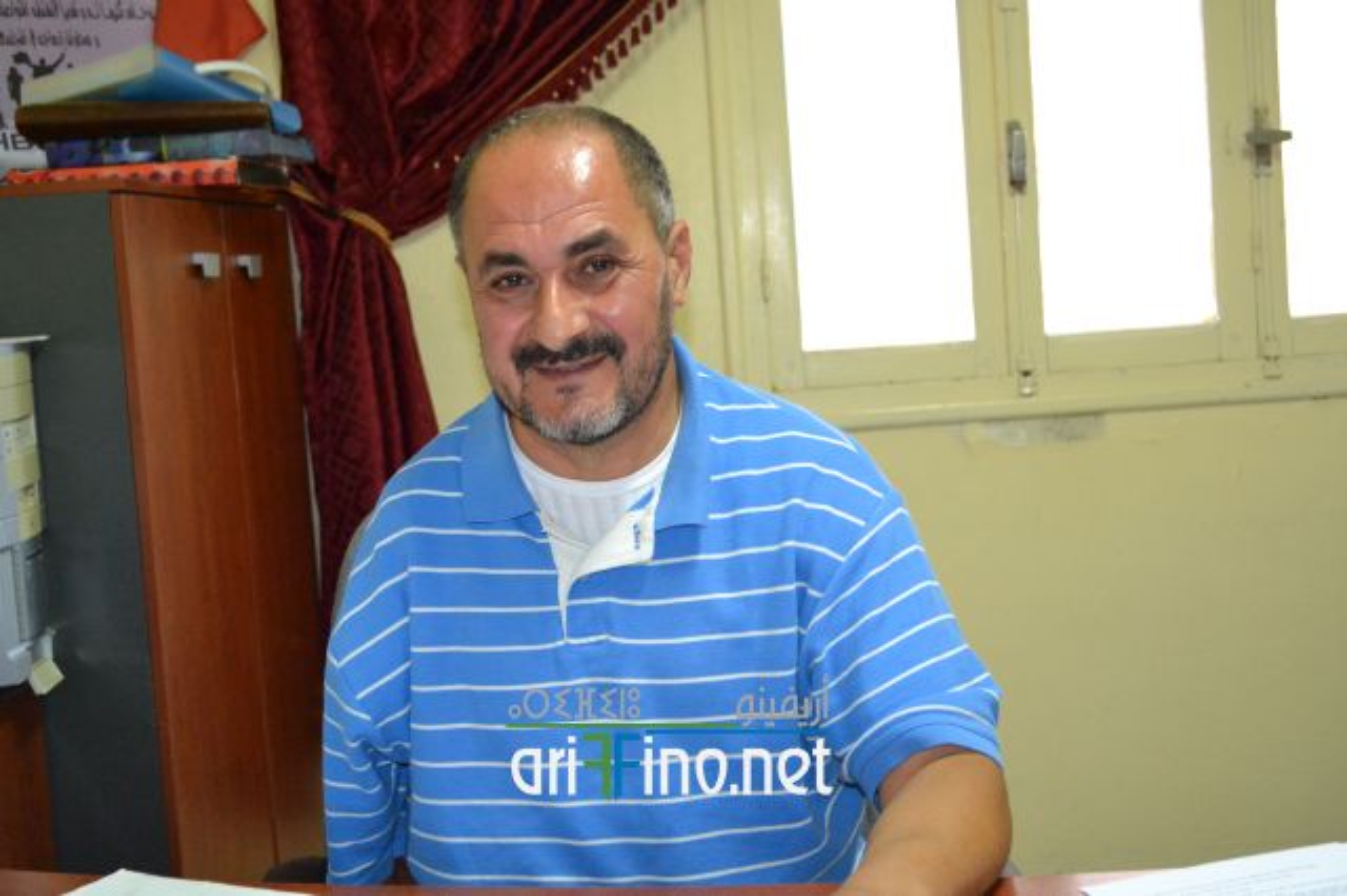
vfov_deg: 25.7
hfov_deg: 37.9
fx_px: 1963
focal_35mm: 52
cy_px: 448
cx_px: 674
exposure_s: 1/60
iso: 2500
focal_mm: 35
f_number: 5
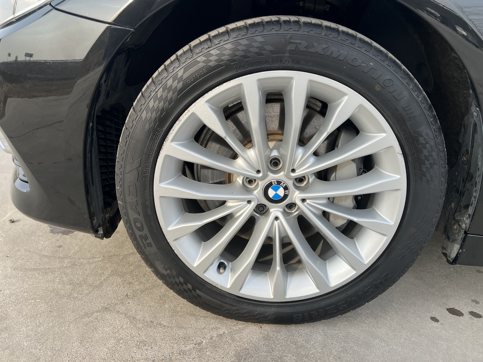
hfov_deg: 67.3
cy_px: 181
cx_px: 242
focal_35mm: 26
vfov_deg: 53.1
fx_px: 363
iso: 50
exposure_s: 1/917
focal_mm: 5.7
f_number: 1.5
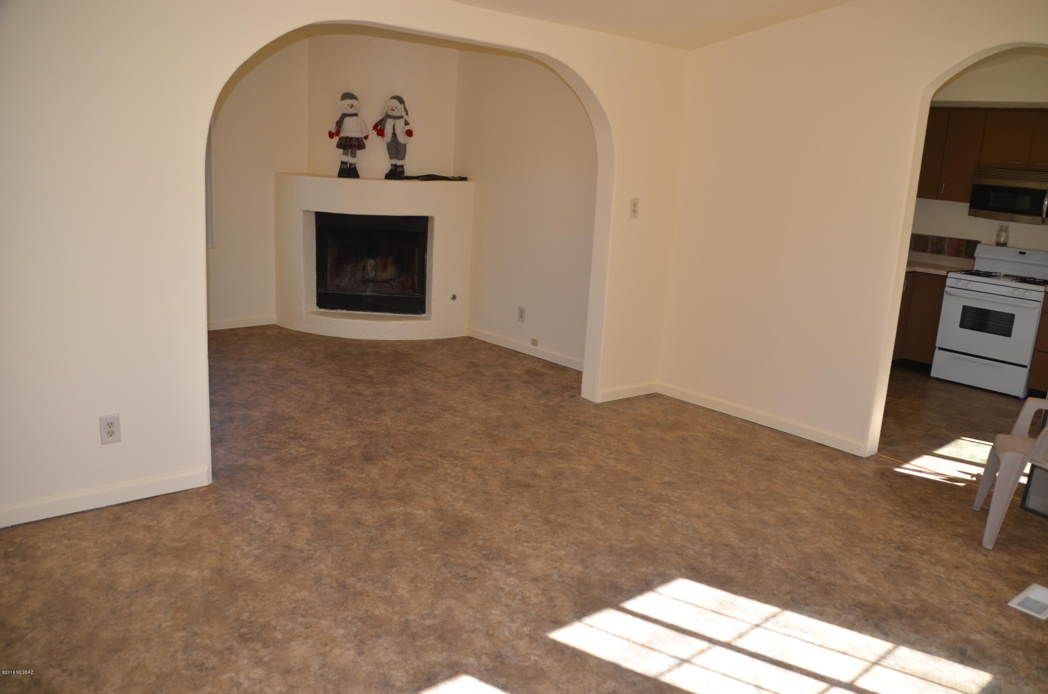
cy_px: 347
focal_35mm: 27
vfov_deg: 47.7
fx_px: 784
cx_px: 524
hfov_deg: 67.5
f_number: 4
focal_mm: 18
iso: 180
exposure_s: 1/250
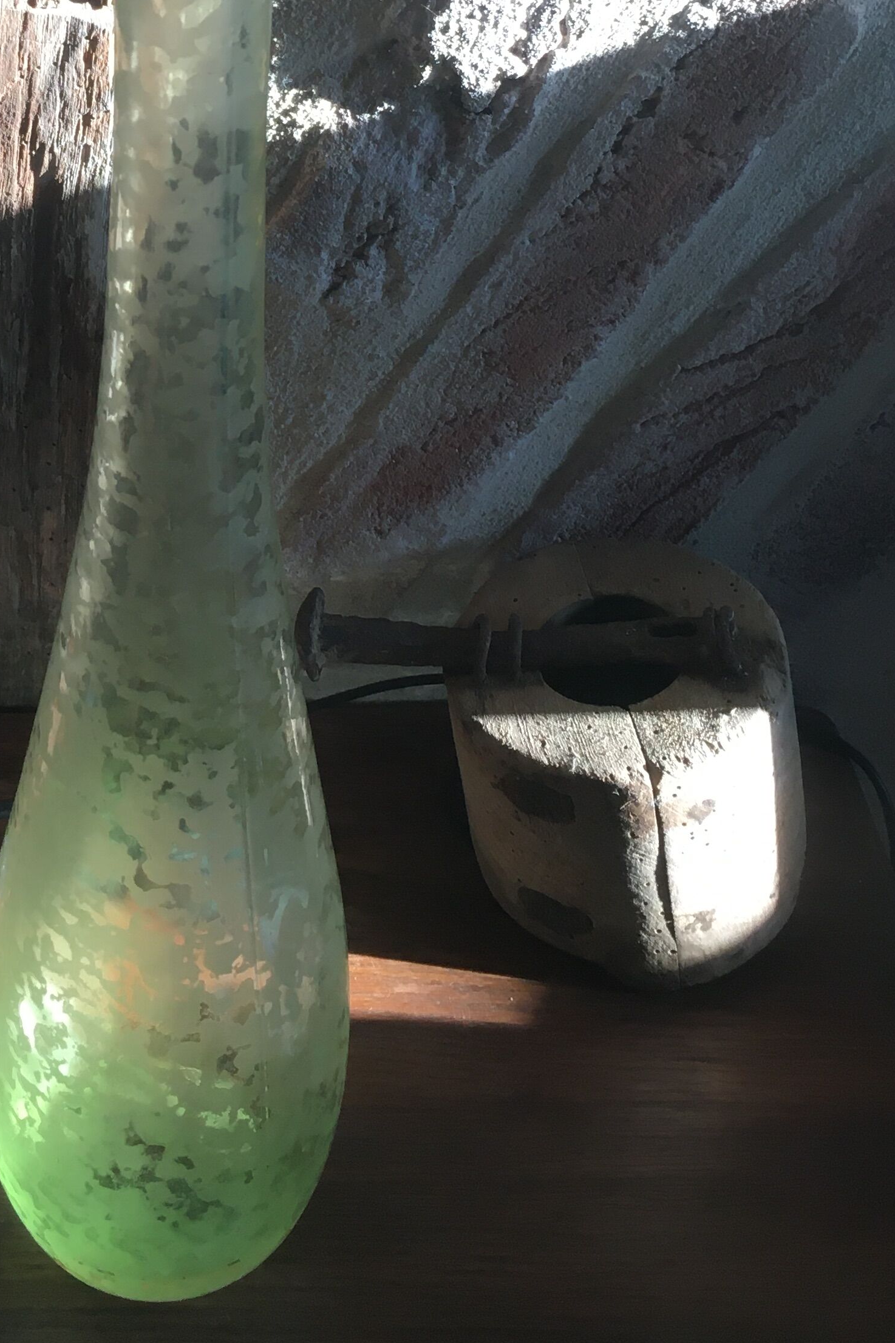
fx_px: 2051
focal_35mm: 55
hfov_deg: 24.2
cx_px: 163
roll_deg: -1.7
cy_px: 135
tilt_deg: -30.9
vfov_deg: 34.3
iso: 32
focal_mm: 4.15
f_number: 2.2
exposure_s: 1/33
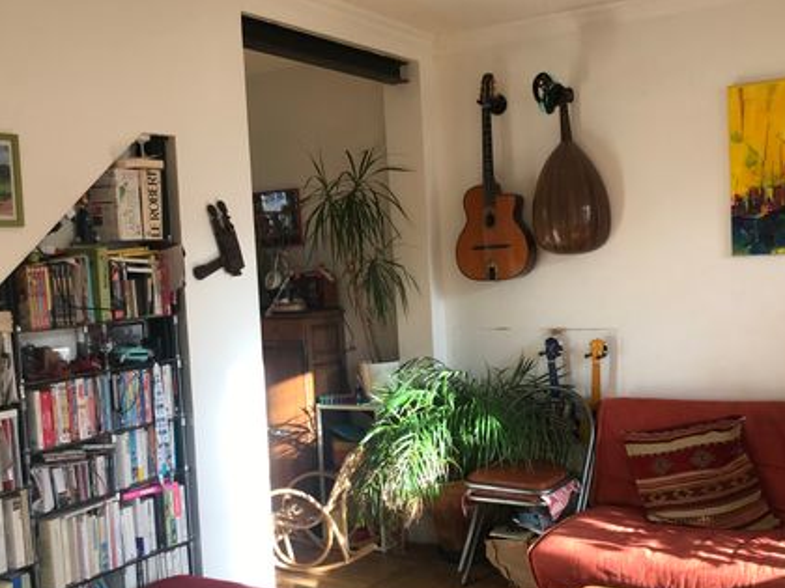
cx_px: 469
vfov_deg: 35.9
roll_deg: +2.9
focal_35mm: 40
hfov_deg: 46.5
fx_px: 907
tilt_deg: -4.5
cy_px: 312
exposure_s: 1/153
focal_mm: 3.99
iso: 20
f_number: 1.8
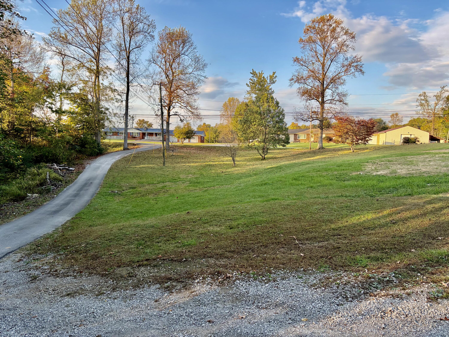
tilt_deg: -1.9
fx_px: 337
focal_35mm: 26
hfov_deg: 67.3
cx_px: 224
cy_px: 168
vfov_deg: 53.1
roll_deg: -1.9
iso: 50
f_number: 1.6
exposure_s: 1/716
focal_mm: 5.96
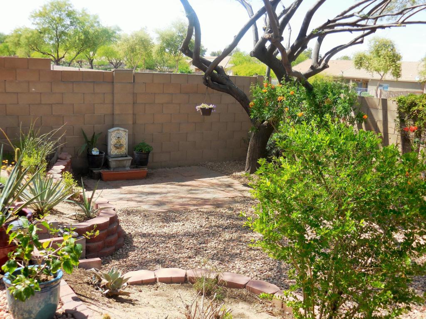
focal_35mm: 39
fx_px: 480
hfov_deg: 47.9
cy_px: 160
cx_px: 213
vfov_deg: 36.8
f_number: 3.9
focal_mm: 7
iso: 125
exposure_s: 1/400
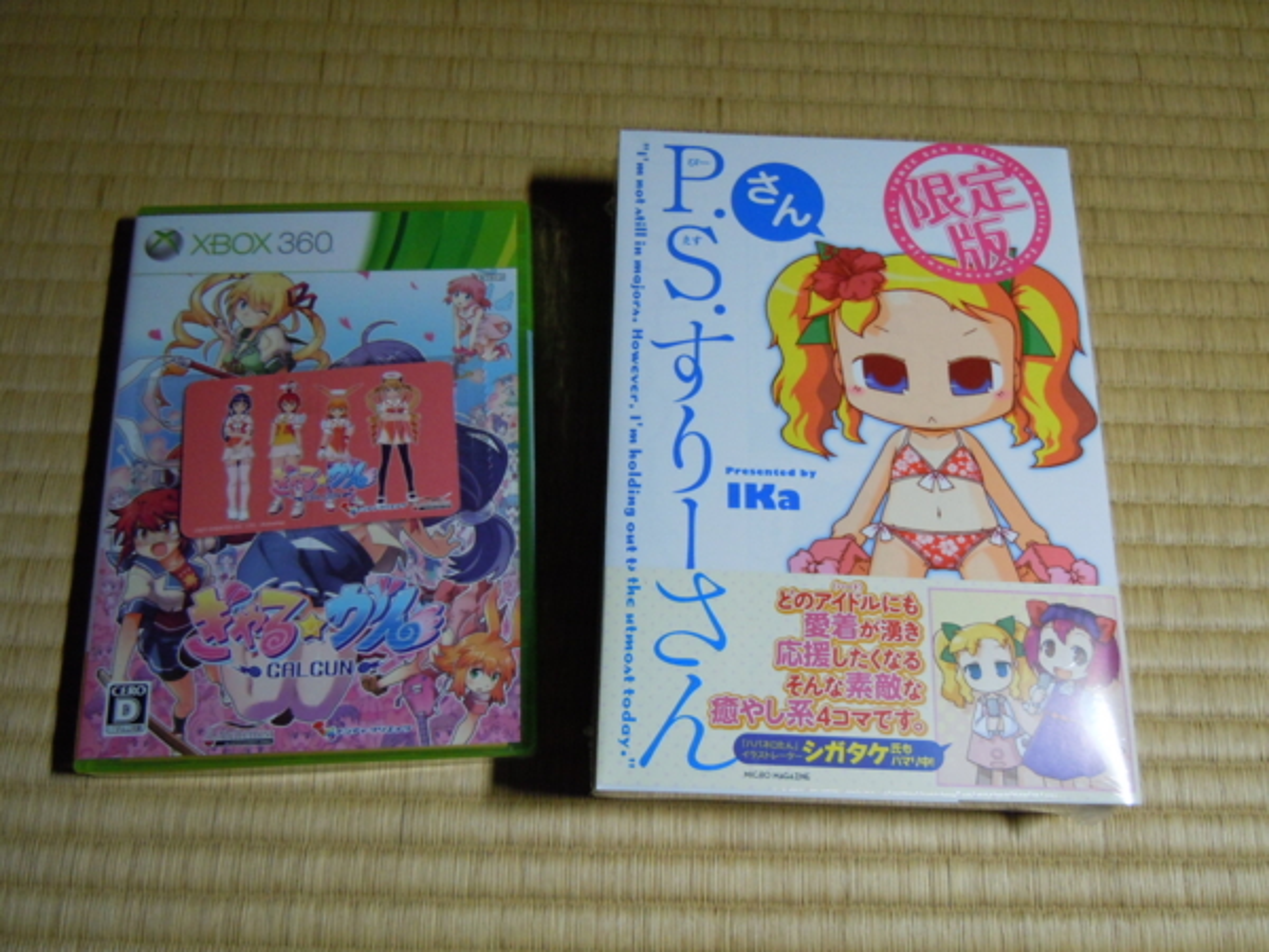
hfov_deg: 60.0
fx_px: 1100
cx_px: 634
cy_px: 476
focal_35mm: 30
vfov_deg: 46.8
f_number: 3.5
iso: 400
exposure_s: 1/20
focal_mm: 5.4
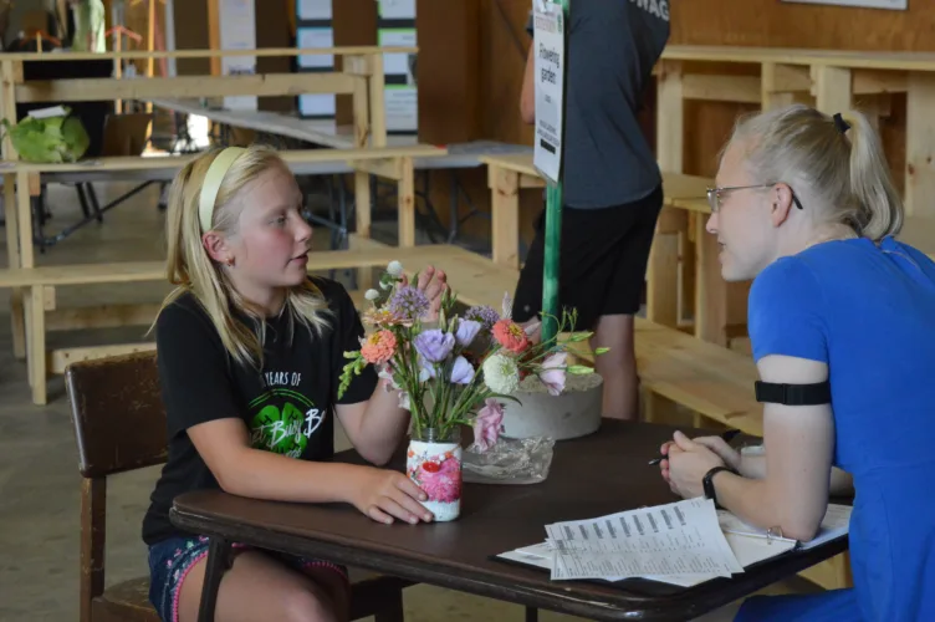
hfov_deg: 28.1
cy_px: 311
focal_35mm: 72
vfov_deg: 18.9
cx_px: 468
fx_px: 1868
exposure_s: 1/320
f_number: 5.3
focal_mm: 48
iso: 3200
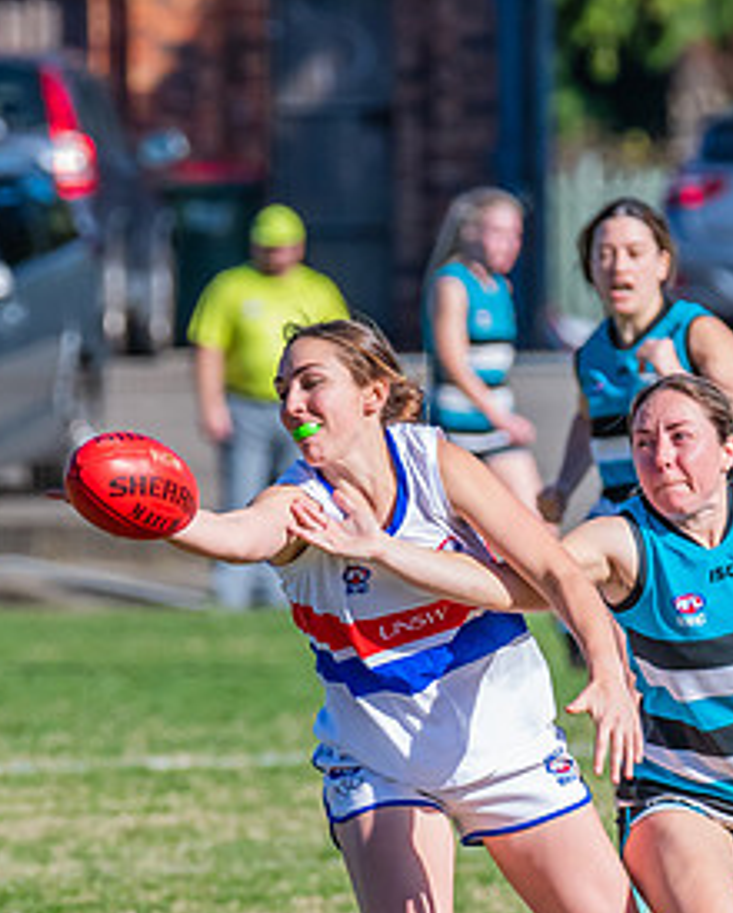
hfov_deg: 1.3
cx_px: 383
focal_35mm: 1213
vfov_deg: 1.6
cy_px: 774
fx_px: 32821
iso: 800
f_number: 10
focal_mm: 420
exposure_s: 1/1600
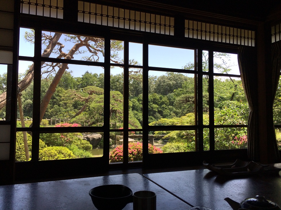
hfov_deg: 61.7
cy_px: 105
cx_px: 140
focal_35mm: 29
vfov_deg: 48.2
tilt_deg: +4.5
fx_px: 235
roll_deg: -0.5
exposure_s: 1/554
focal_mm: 4.15
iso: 32
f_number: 2.2
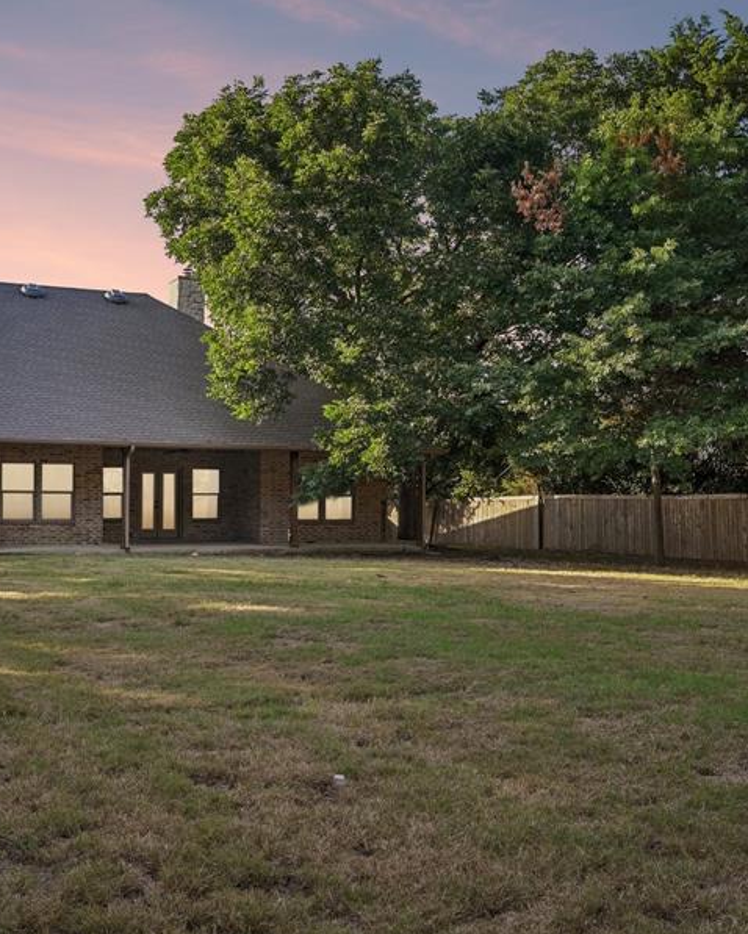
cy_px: 482
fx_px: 1046
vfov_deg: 48.1
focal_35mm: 38
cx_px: 225
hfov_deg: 38.7
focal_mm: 23.5
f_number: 8
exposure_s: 1/160
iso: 400
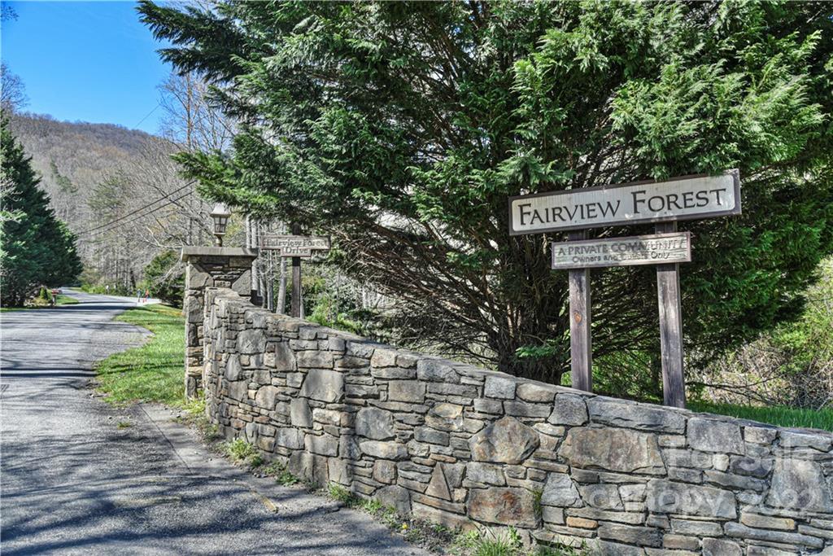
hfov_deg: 58.7
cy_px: 278
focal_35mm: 32
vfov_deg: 41.1
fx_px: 740
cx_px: 416
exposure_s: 1/160
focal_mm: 32
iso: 400
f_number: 6.3
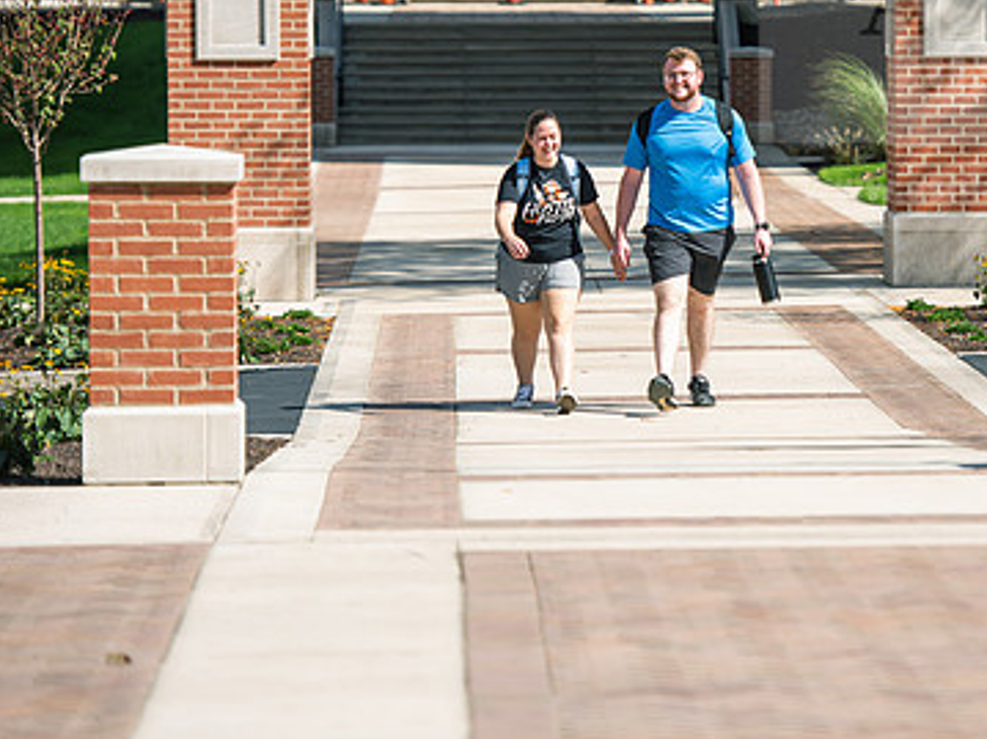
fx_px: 6641
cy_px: 246
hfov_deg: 8.5
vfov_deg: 6.4
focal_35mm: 233
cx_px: 676
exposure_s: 1/500
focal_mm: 150
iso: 50
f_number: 3.2
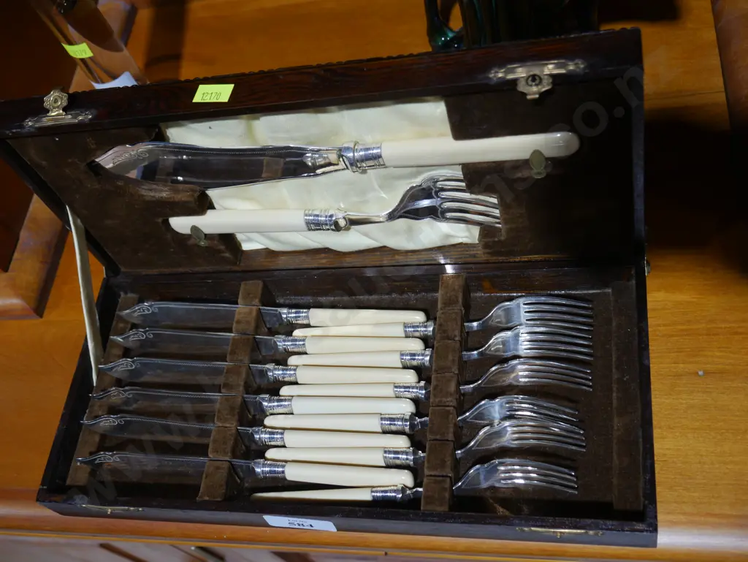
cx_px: 374
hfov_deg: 46.8
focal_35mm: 40
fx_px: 865
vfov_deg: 36.0
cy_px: 281
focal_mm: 20
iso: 400
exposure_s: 1/60
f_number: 4.4
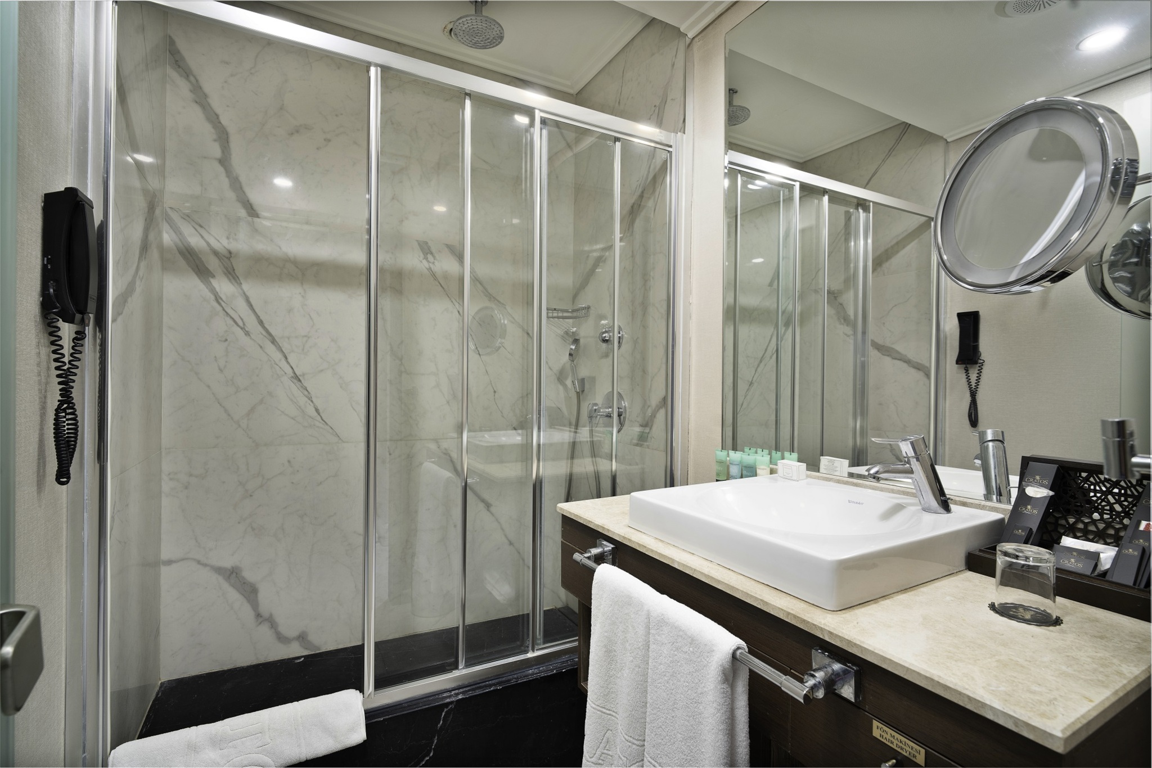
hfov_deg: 96.7
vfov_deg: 73.8
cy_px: 384
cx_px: 576
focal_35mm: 16
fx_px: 512
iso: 320
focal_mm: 16
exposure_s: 1/80
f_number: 7.1
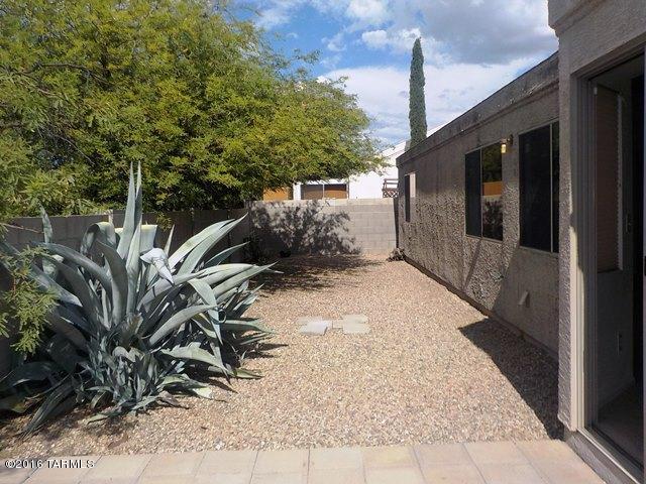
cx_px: 323
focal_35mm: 30
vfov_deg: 46.8
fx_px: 560
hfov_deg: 60.0
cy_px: 242
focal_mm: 4.1
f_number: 6.6
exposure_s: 1/640
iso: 125
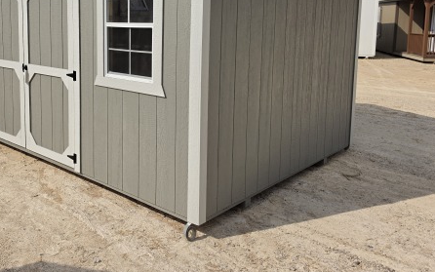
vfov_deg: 35.5
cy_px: 66
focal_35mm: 35
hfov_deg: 53.9
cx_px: 136
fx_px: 415
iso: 40
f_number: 1.4
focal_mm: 6.5
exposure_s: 1/7939
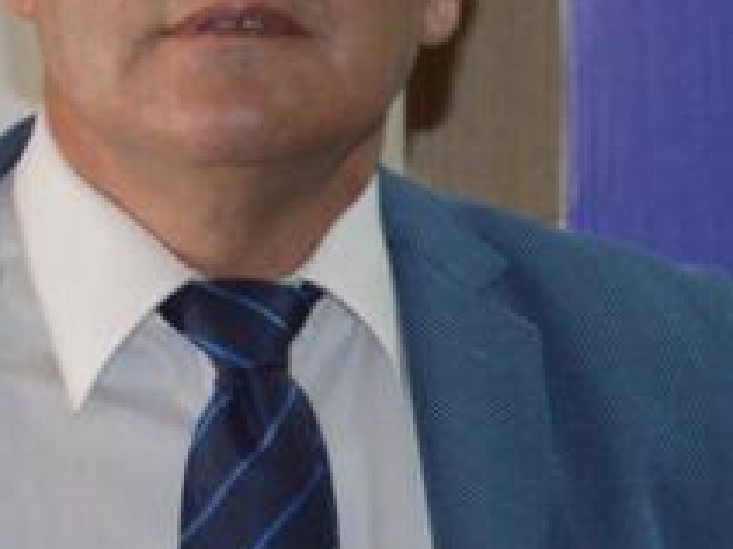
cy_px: 200
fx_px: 5778
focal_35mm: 273
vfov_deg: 5.4
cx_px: -69
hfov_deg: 7.2
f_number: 5.6
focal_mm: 52
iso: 1600
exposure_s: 1/60
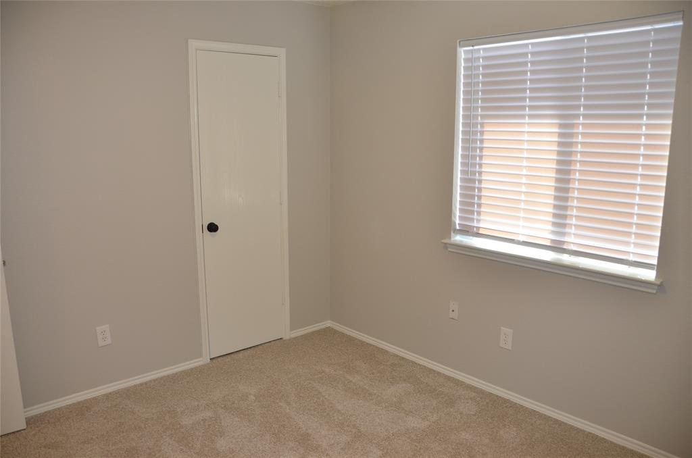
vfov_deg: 47.7
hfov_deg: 67.5
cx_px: 346
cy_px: 229
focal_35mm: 27
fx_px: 518
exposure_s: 1/60
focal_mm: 18
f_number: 4
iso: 320
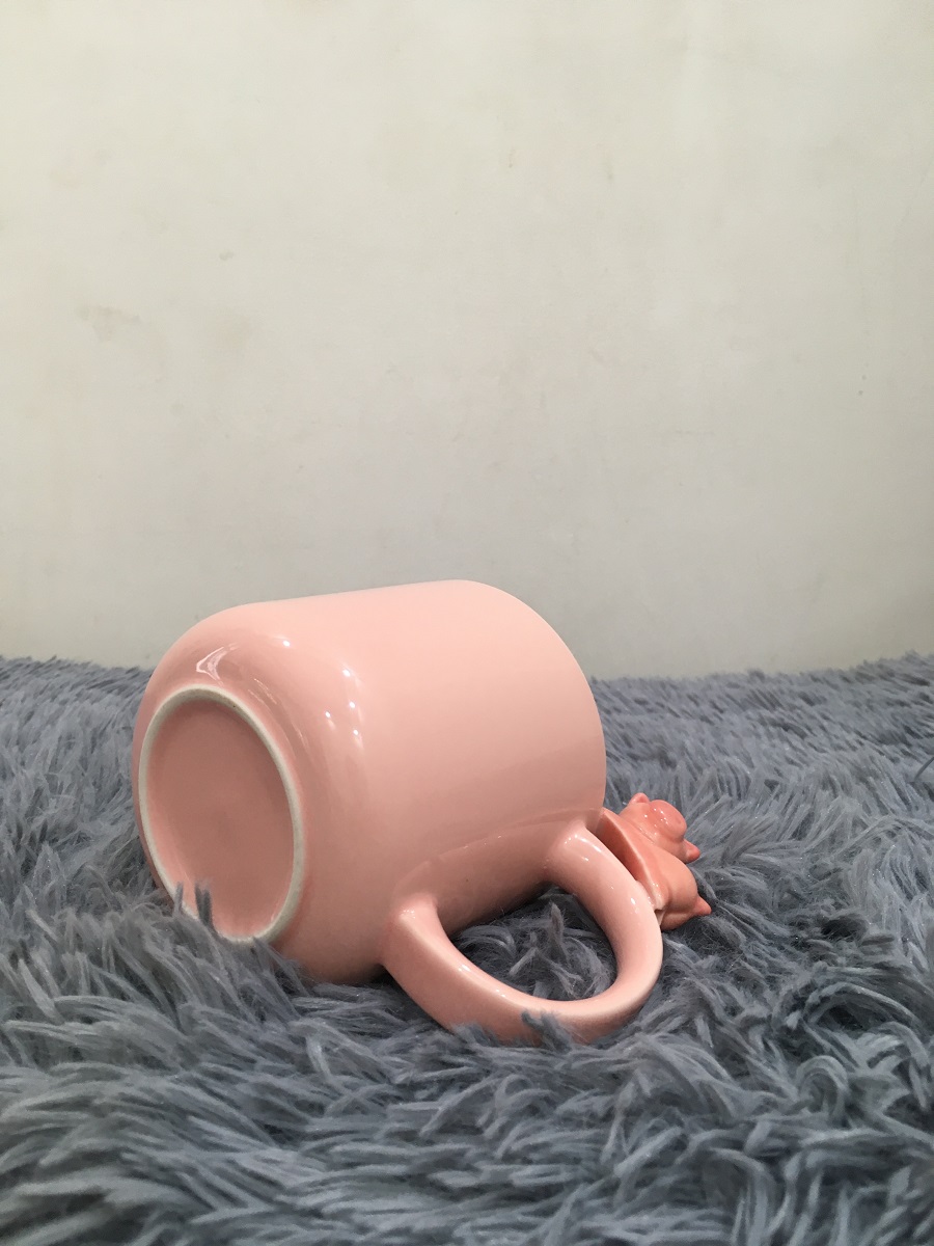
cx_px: 467
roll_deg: -1.2
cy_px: 623
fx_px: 1043
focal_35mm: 29
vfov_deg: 61.7
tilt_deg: -10.6
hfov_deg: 48.2
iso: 80
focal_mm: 4.15
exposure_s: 1/33
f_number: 2.2
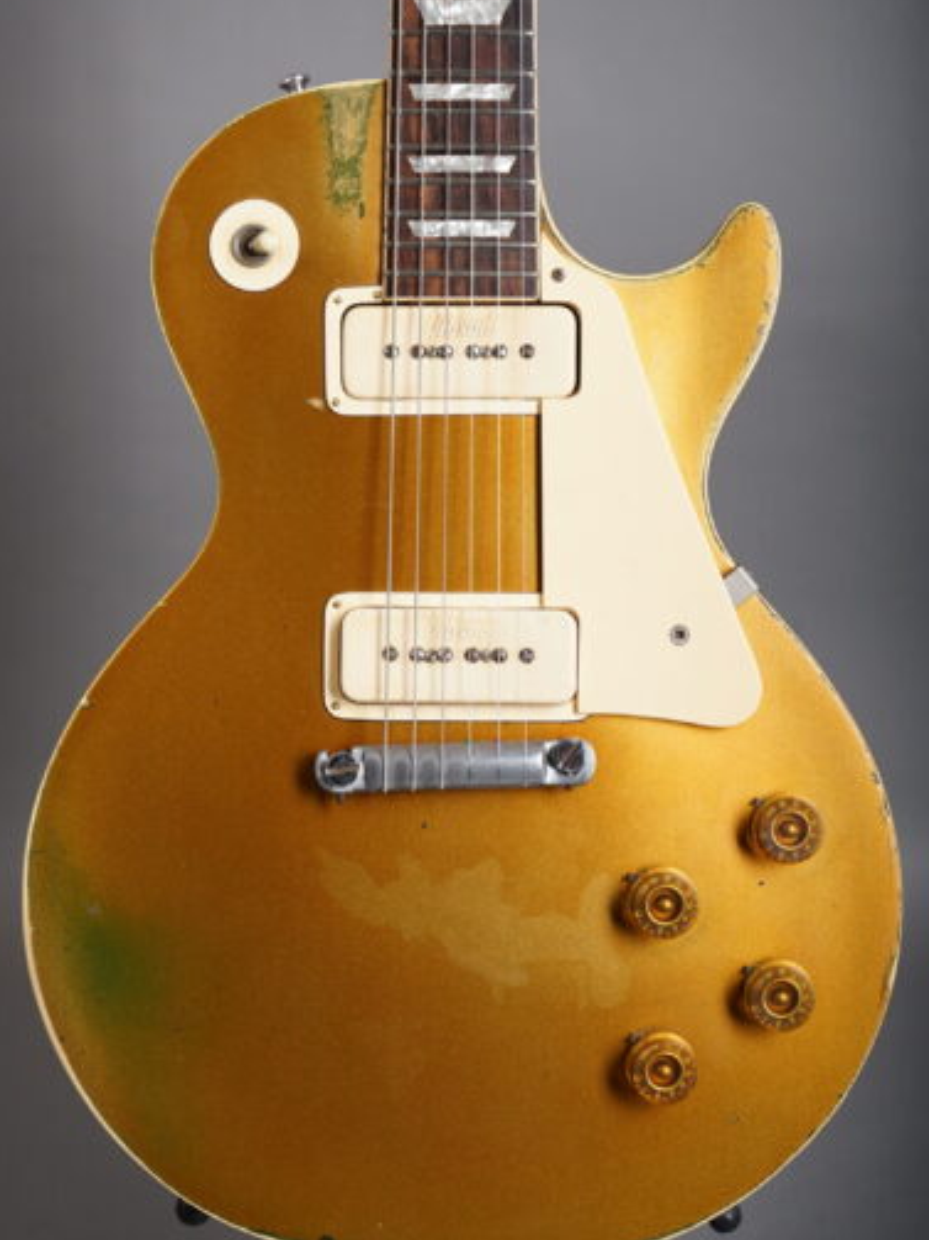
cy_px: 611
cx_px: 460
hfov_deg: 19.1
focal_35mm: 77
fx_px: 2756
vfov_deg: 25.3
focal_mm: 70
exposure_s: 1/160
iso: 160
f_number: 8
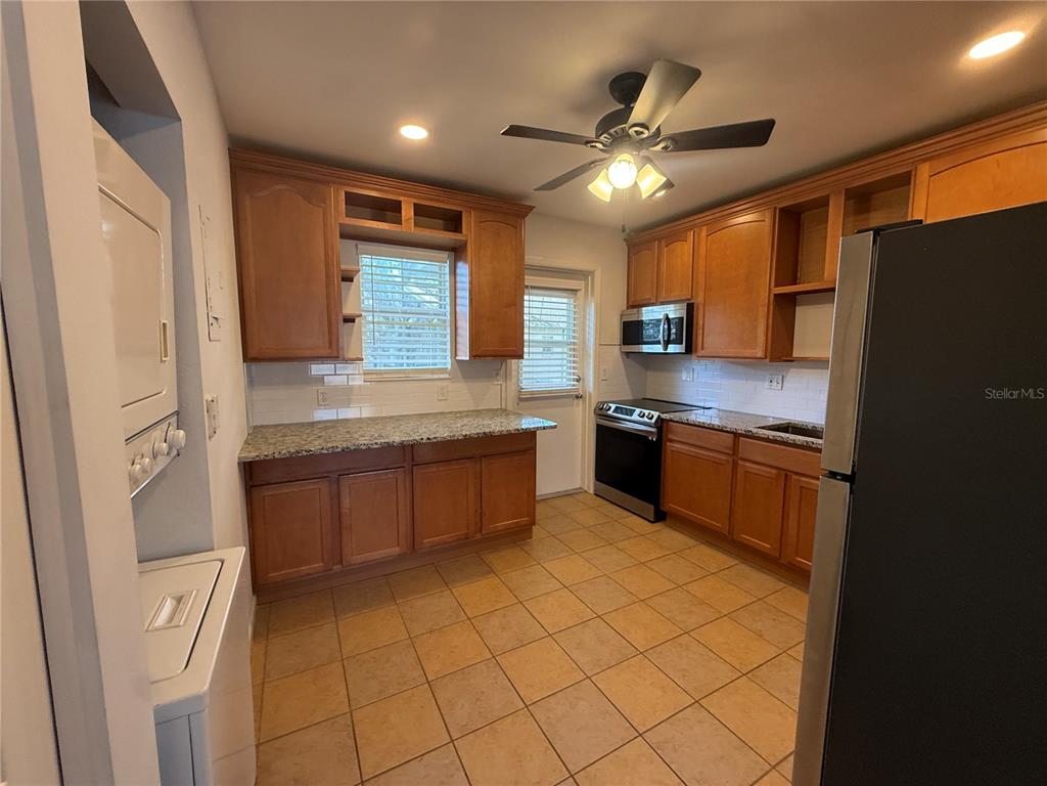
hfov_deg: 102.1
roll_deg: -0.2
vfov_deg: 85.7
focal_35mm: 14
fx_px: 423
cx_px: 524
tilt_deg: -5.3
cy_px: 393
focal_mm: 2.22
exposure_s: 1/120
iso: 160
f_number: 2.2
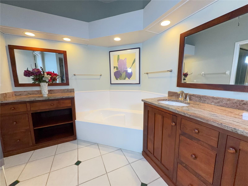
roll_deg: +1.2
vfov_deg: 85.7
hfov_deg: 102.1
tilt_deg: -8.6
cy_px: 93
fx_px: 100
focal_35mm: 14
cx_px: 124
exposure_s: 1/120
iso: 250
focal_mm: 2.22
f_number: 2.2
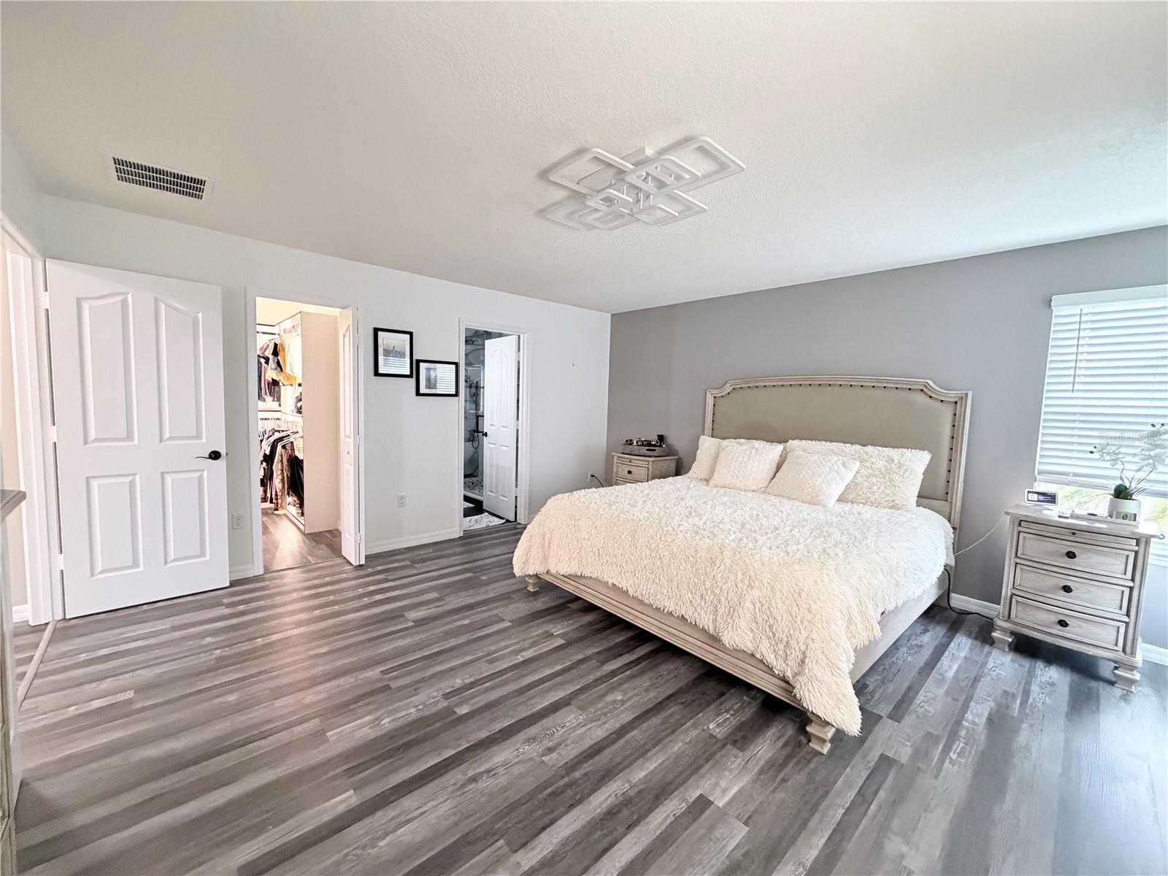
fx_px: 472
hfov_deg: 102.1
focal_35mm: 14
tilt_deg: -4.9
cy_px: 438
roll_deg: -1.5
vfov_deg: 85.7
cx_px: 584
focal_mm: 2.22
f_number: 2.2
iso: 800
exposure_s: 1/60
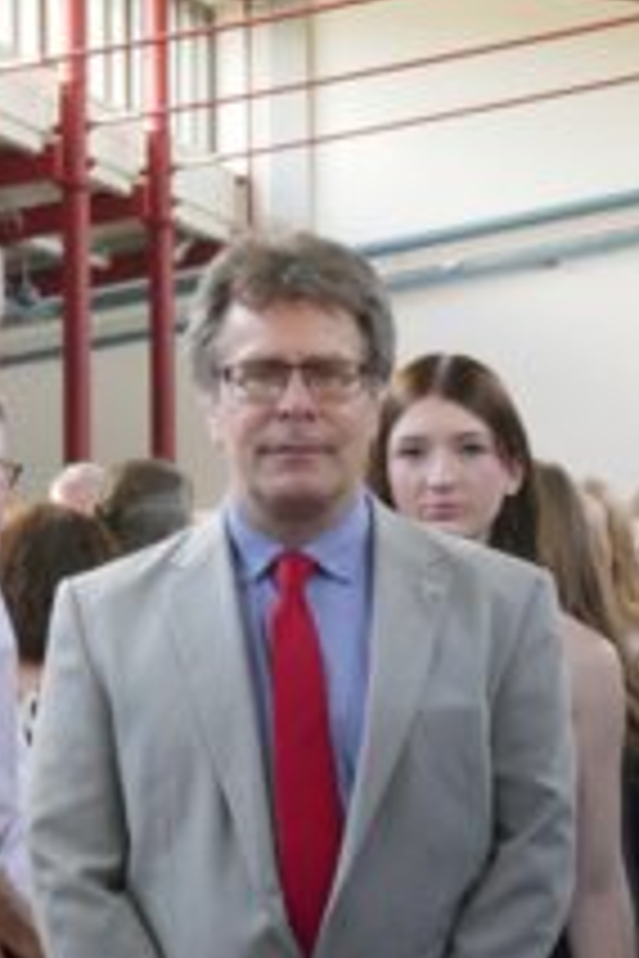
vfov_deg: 9.5
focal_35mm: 216
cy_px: 639
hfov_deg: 6.4
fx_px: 5751
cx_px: 488
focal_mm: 41.7
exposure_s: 1/60
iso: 1250
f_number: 8
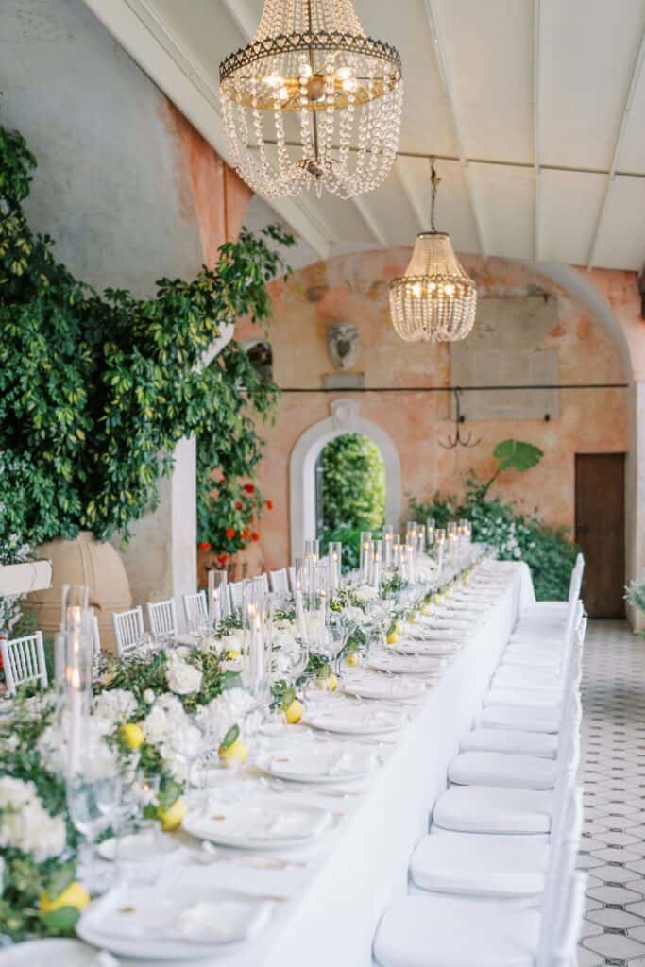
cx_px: 322
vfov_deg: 39.6
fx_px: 1343
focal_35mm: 50
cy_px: 484
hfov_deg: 27.0
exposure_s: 1/320
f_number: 2.2
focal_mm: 50
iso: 250
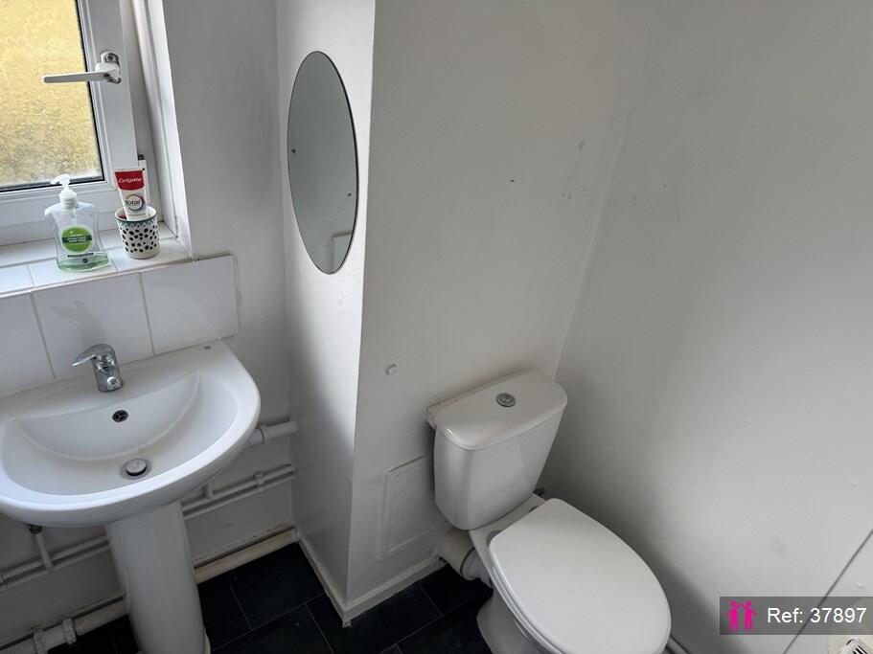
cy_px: 327
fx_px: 605
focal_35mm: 24
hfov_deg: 71.6
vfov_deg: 56.8
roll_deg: -6.5
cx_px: 436
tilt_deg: -32.8
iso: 64
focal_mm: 6.76
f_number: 1.78
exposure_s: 1/160
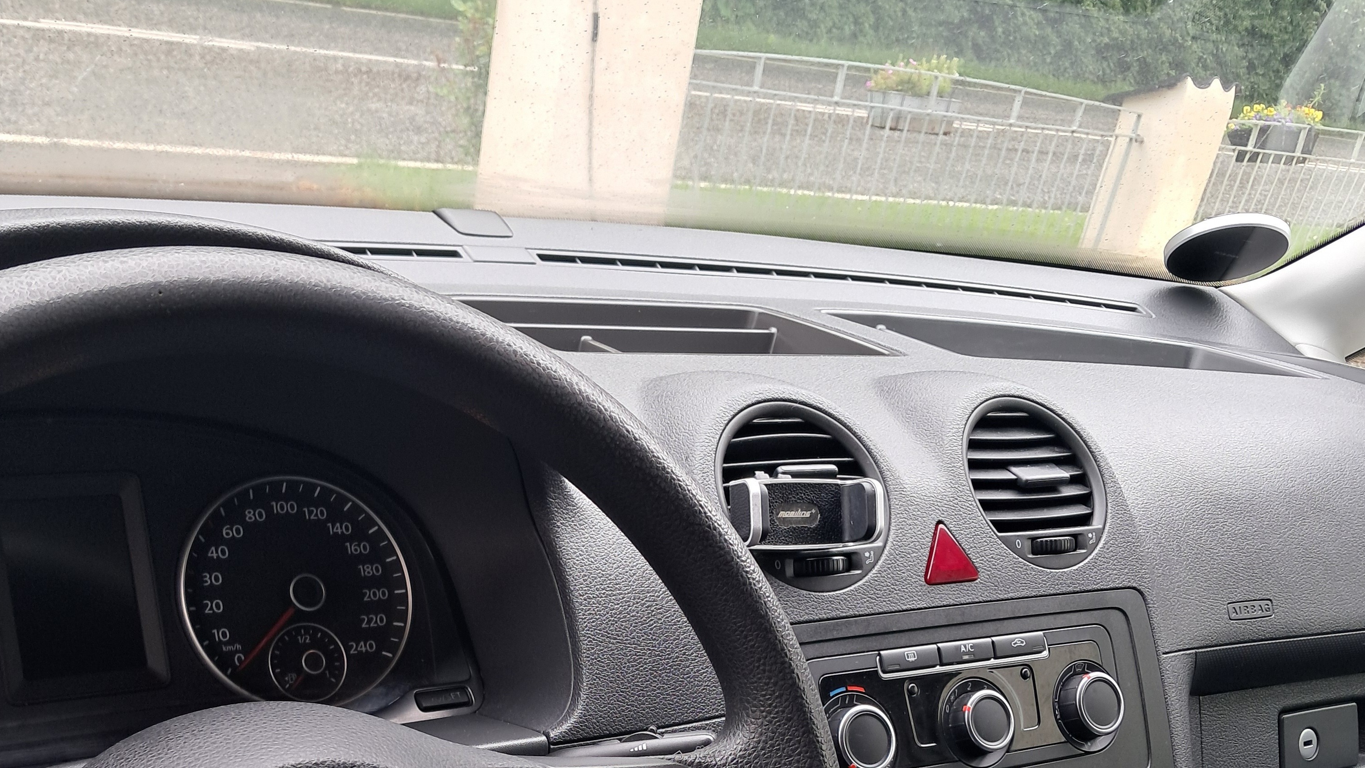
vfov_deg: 27.9
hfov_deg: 50.5
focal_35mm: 40
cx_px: 689
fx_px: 1448
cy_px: 773
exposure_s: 1/60
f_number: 1.8
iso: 50
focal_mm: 4
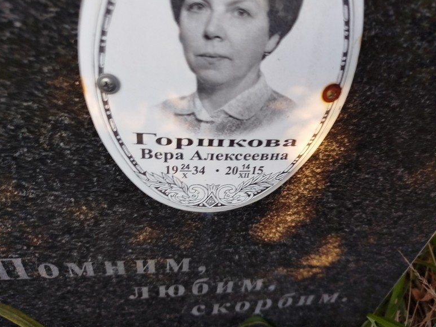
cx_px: 216
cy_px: 158
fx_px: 315
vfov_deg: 54.9
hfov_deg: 69.4
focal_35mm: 25
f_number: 1.7
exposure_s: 1/50
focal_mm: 5.31
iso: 64
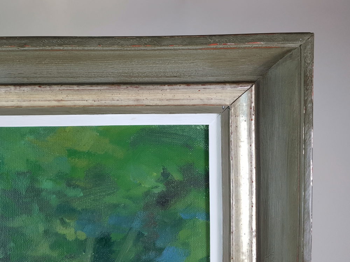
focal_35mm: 26
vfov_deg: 53.1
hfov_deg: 67.3
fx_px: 263
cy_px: 131
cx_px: 175
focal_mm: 4.2
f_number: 1.7
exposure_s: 1/50
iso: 80
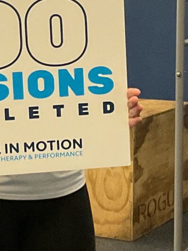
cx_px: 50
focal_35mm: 139
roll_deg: +0.9
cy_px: 73
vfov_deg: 14.2
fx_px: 1006
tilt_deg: -6.5
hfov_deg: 10.7
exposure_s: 1/60
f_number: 1.8
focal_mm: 3
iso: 250
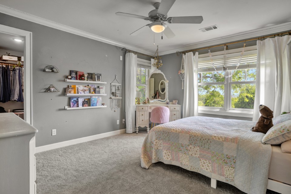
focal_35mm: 18
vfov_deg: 67.4
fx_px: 145
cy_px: 97
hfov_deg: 90.0
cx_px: 146
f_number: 6.3
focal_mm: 18
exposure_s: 1/5
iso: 100
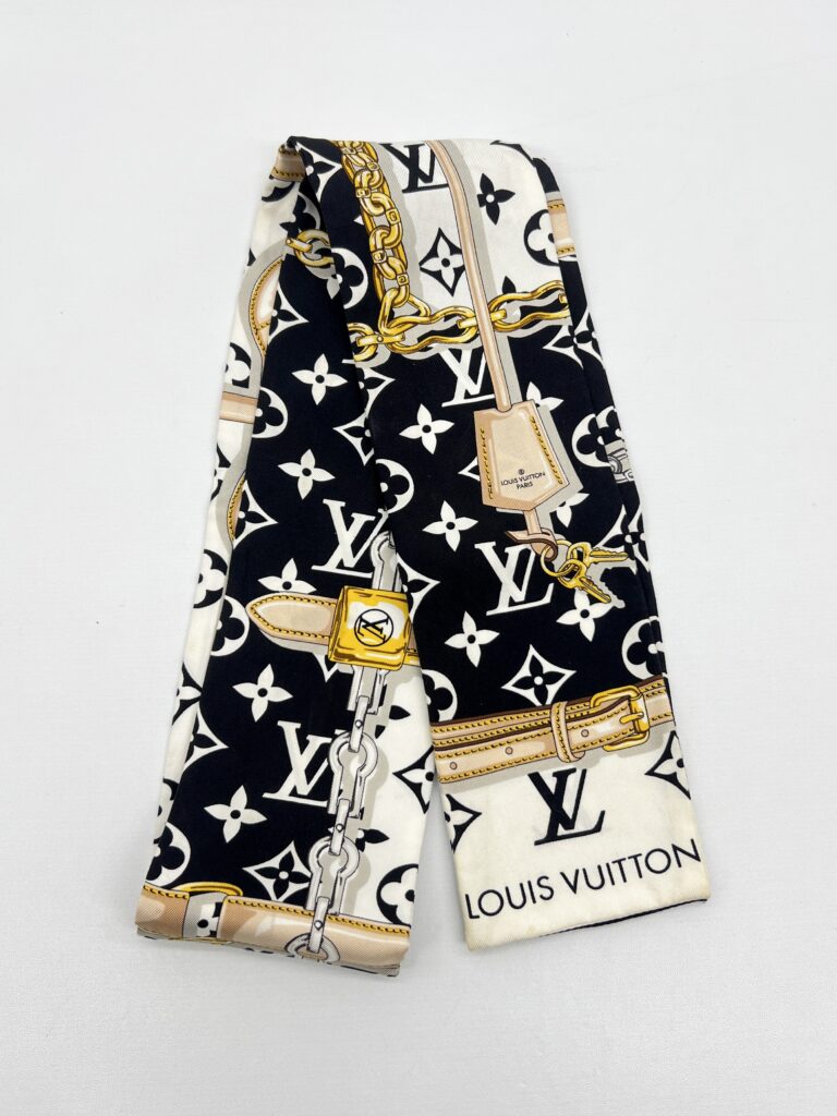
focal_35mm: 26
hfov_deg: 53.1
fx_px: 838
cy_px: 558
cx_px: 418
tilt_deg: -75.8
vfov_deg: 67.3
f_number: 1.5
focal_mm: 5.7
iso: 32
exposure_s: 1/116
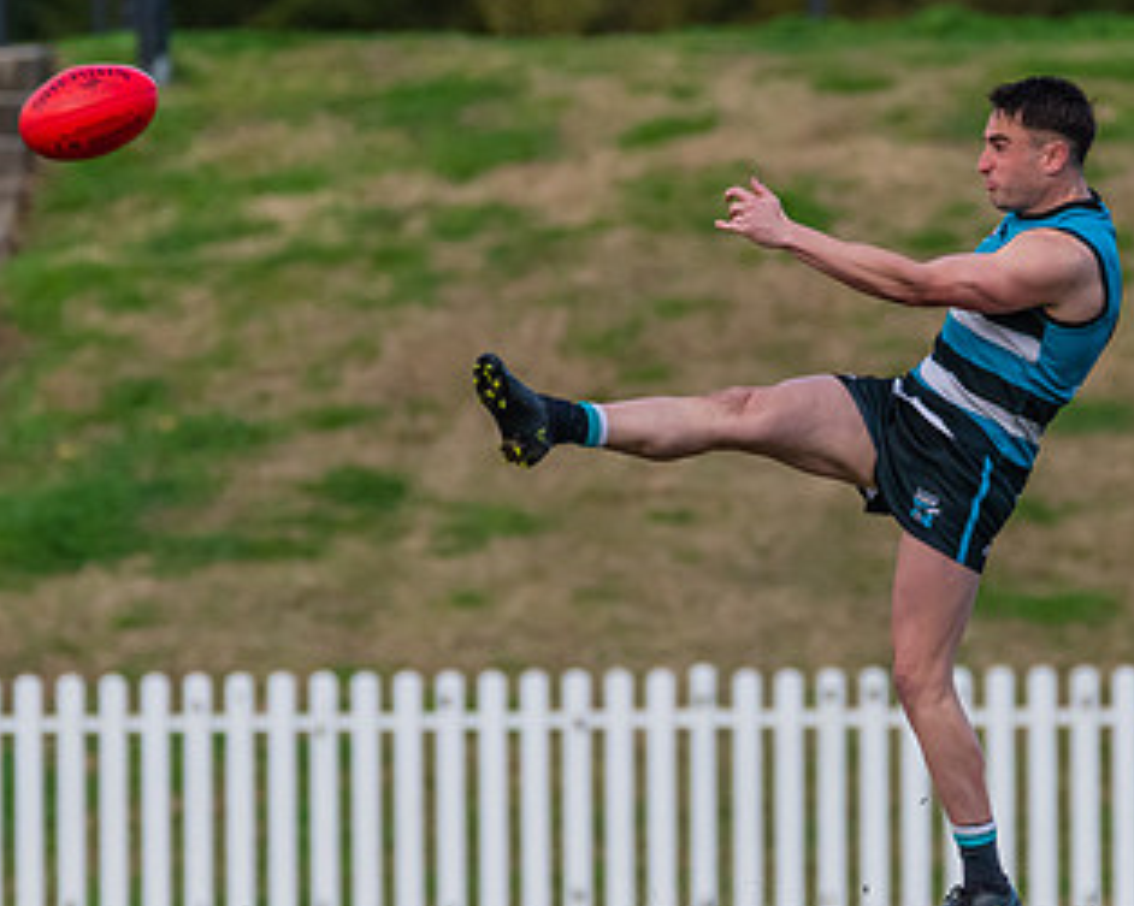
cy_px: 467
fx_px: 45798
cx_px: 844
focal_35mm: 1365
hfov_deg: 1.4
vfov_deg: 1.1
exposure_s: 1/2000
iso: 1600
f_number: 6.3
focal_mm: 600
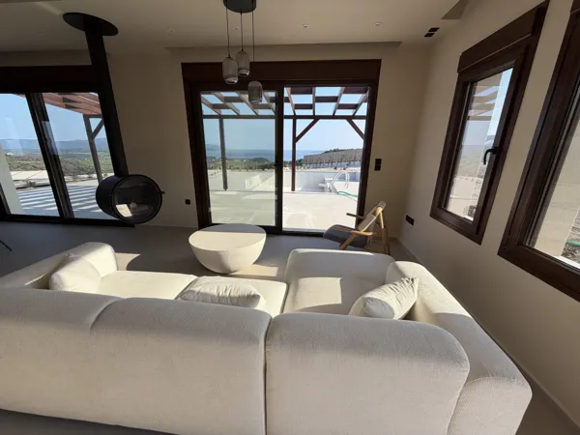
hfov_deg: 102.1
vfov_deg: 85.7
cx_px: 290
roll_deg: -0.9
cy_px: 218
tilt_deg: -16.5
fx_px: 235
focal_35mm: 14
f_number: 2.2
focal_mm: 2.22
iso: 40
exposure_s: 1/585
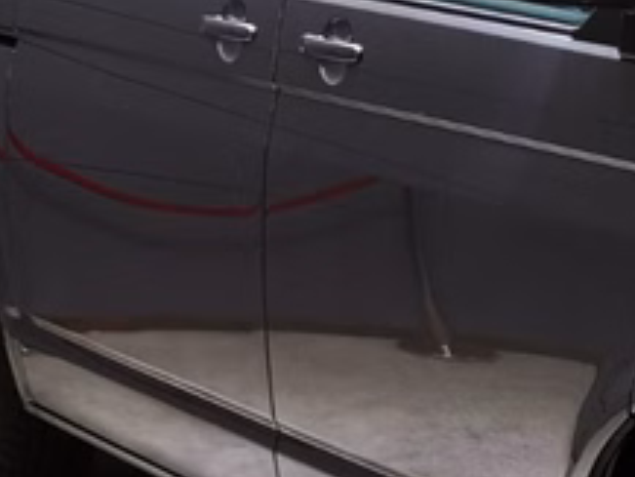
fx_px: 2643
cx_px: 878
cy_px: 146
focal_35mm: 144
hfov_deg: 13.1
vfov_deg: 10.3
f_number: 1.6
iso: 80
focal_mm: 5.56
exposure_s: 1/100
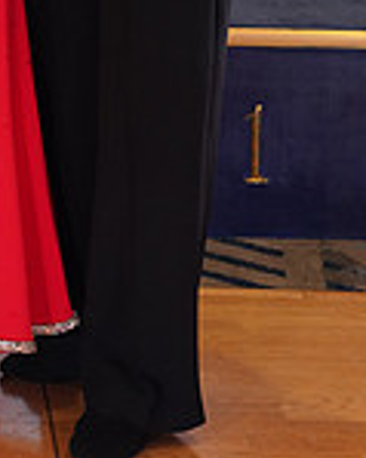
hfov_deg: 9.1
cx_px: -97
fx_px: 2277
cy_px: -323
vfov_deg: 10.9
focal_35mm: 168
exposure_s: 1/160
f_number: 4.5
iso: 1600
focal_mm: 46
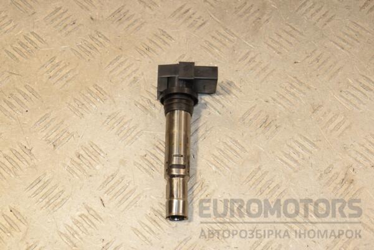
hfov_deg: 31.9
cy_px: 125
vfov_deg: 21.6
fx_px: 654
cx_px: 187
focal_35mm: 63
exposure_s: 1/200
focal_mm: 42
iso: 800
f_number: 9
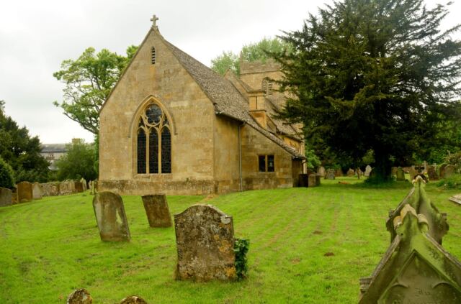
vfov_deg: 47.7
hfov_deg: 67.5
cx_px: 230
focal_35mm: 27
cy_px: 152
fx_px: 345
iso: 200
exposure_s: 1/50
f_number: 18
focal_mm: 18
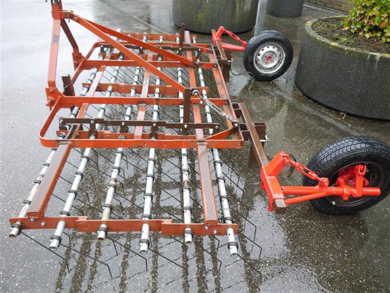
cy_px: 146
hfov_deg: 63.4
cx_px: 195
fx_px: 316
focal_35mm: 28
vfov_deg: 49.8
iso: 320
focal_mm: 14
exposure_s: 1/60
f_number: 3.5
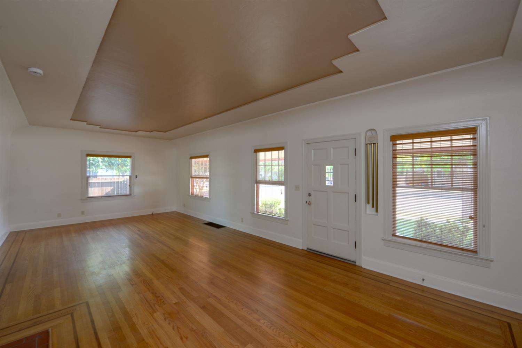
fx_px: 203
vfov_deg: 81.2
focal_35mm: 14
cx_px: 261
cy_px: 174
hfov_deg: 104.3
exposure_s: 1/13
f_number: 10
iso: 400
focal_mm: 14
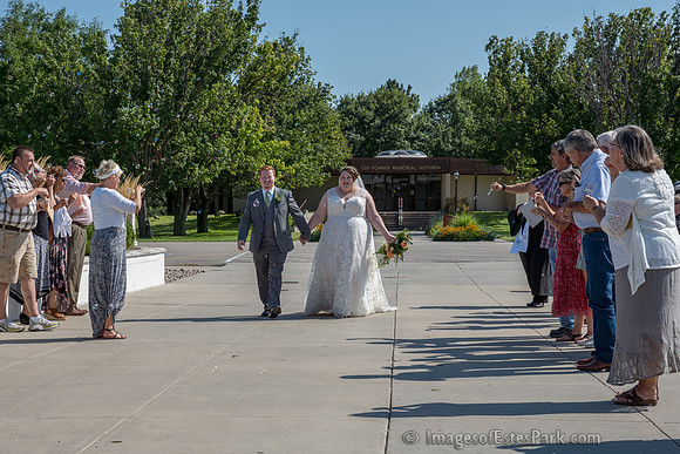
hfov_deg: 39.6
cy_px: 227
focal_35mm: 50
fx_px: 945
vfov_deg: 27.0
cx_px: 340
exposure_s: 1/500
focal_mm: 50
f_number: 7.1
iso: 100
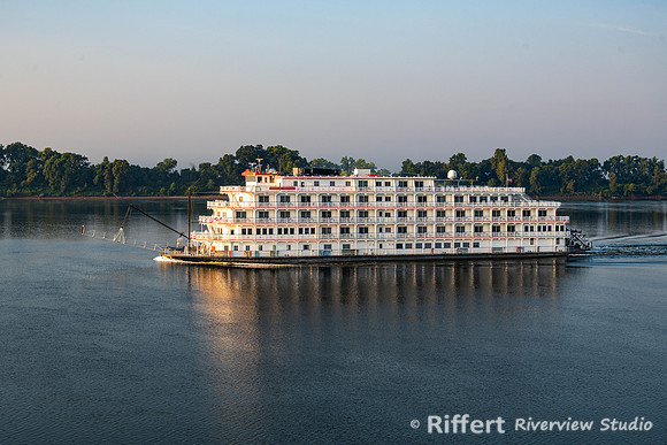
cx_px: 334
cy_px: 222
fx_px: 1044
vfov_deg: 24.1
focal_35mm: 56
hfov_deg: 35.4
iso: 72
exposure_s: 1/160
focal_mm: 55
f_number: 8
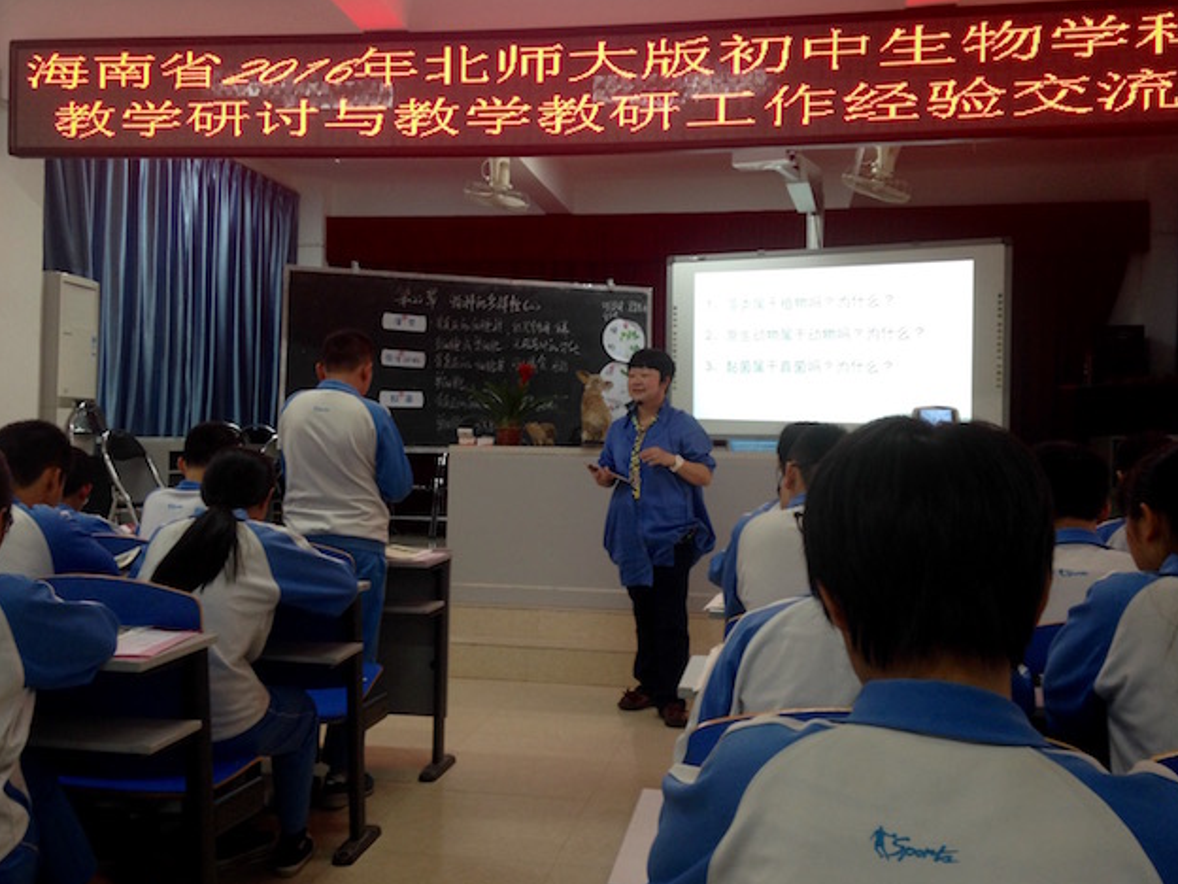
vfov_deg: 38.7
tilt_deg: +1.0
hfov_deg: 50.1
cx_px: 580
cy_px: 426
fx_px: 1259
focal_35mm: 37
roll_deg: -1.4
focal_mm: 4.12
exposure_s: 1/20
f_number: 2.4
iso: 64
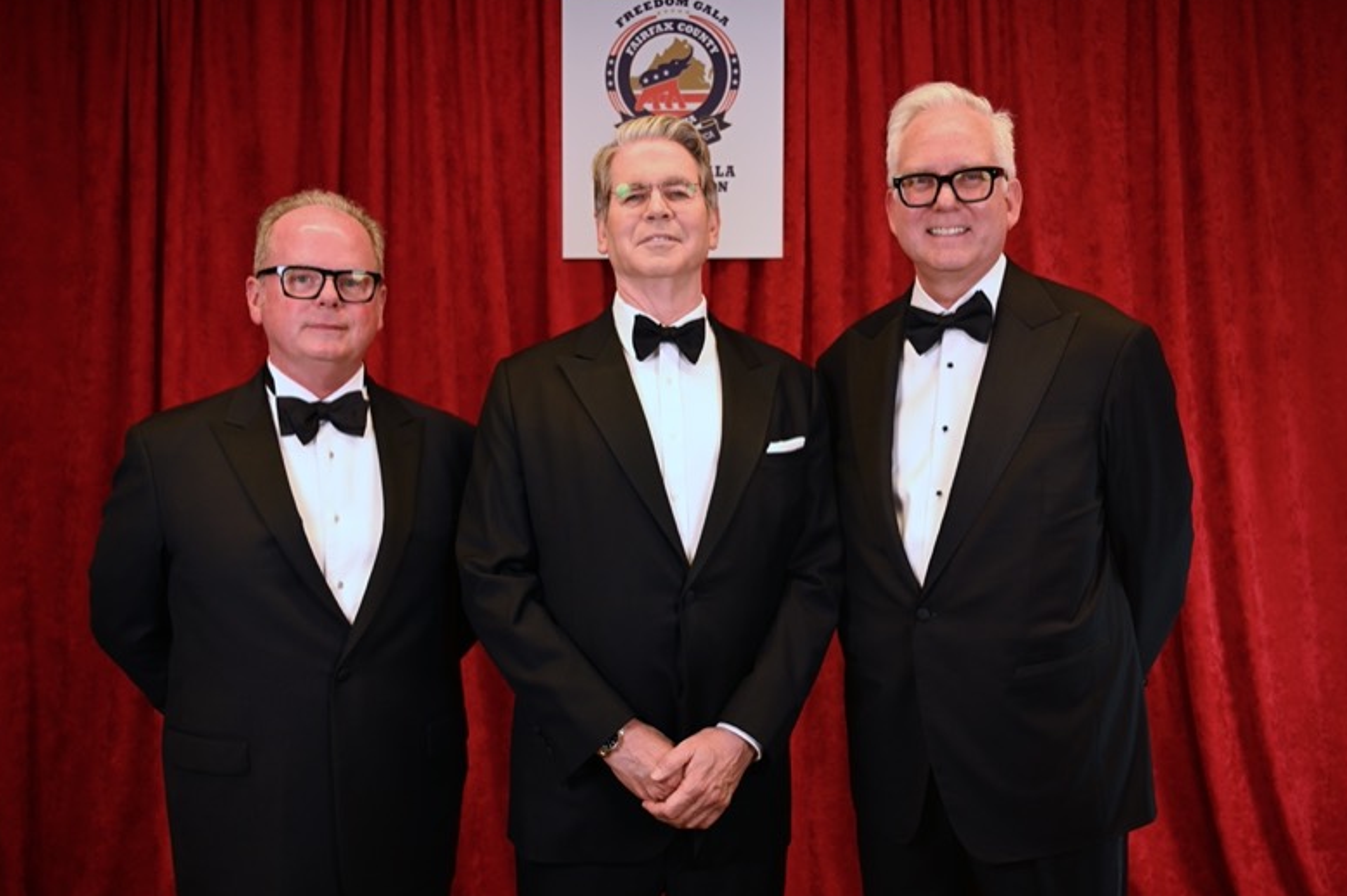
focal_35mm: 36
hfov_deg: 53.2
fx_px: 1346
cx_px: 680
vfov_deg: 36.8
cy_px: 449
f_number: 4
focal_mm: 35
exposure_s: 1/125
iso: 640
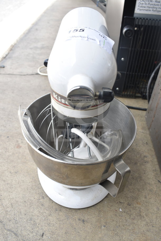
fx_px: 201
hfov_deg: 43.6
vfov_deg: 61.9
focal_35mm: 30
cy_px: 120
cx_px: 80
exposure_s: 1/125
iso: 200
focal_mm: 20
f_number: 5.6
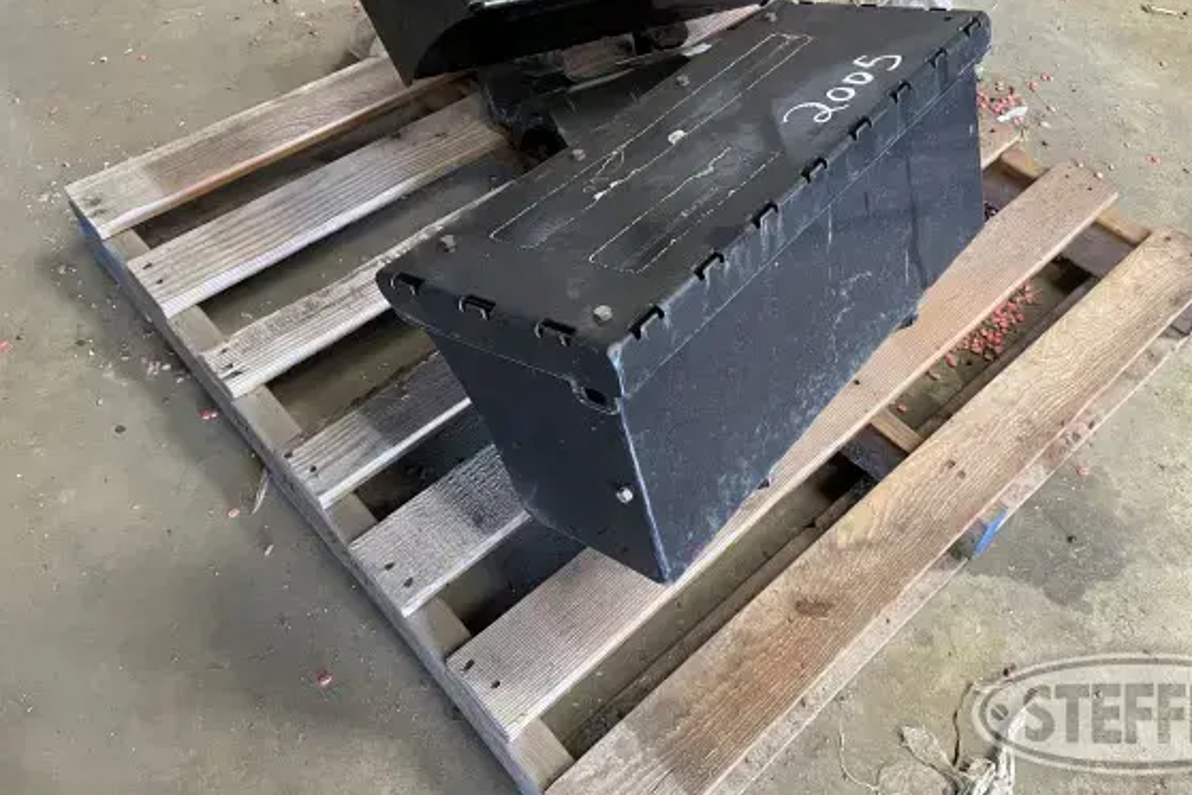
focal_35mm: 31
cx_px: 666
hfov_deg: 60.1
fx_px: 1026
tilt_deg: -48.7
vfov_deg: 41.9
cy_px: 286
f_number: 1.6
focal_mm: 5.1
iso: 500
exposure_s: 1/57
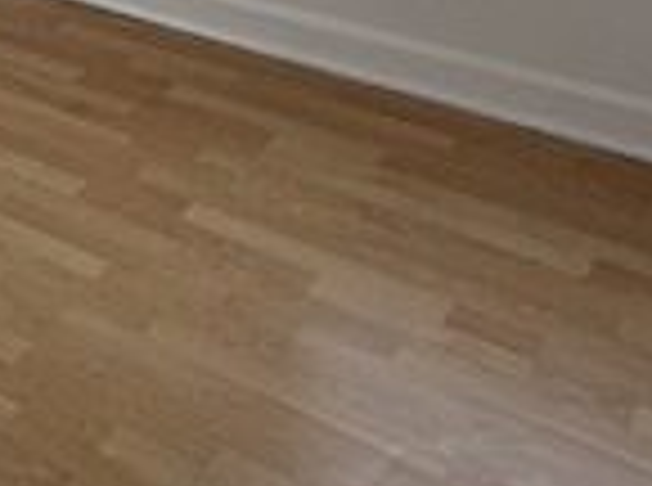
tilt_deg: -17.2
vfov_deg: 21.2
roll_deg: +3.9
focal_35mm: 62
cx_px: -346
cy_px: -162
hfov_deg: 24.0
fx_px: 1165
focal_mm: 2.22
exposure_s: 1/140
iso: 50
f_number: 2.2
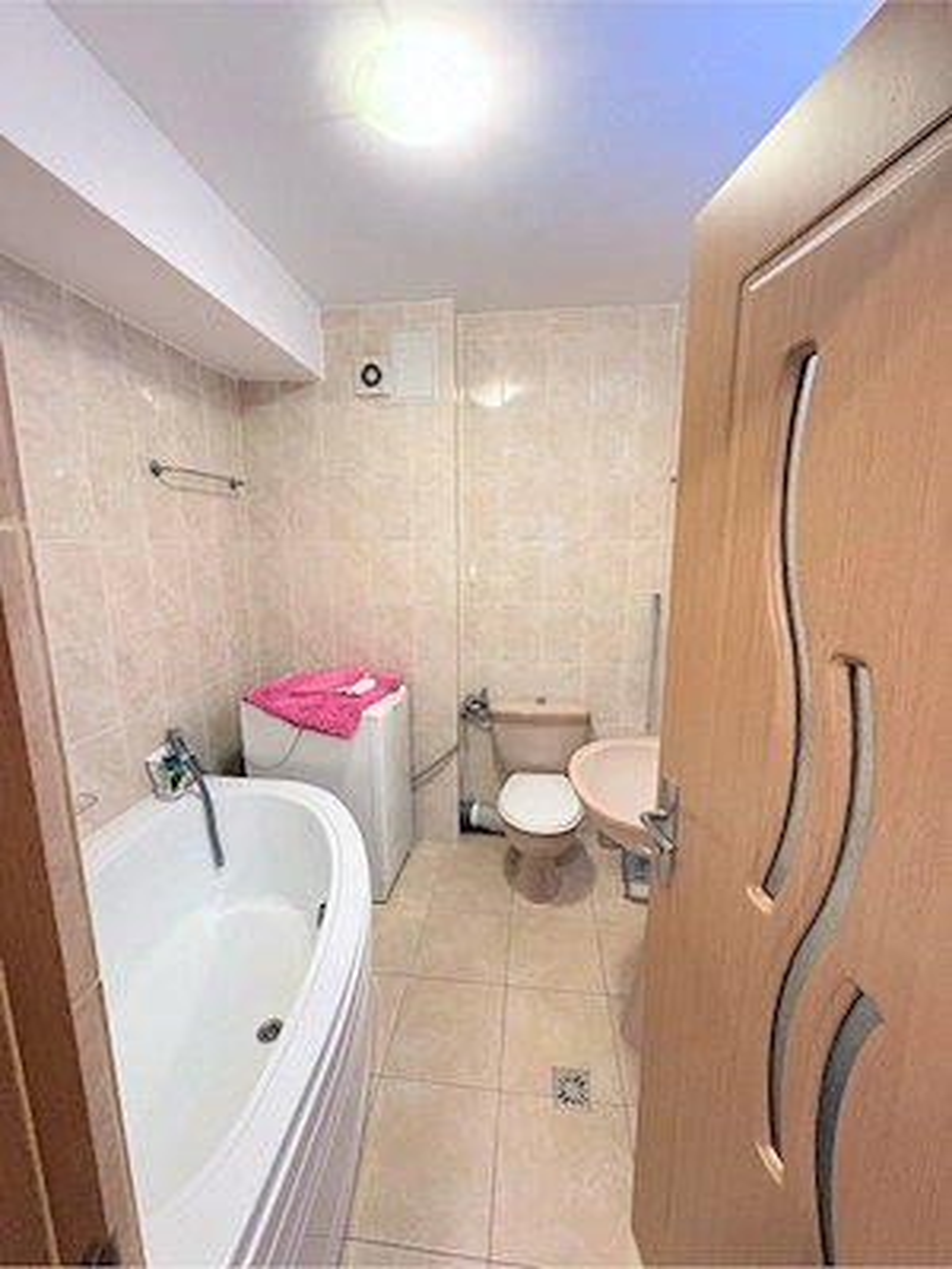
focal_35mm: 14
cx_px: 476
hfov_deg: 85.7
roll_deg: -0.7
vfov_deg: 102.1
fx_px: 513
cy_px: 634
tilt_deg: -10.2
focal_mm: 2.22
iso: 800
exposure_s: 1/50
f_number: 2.2
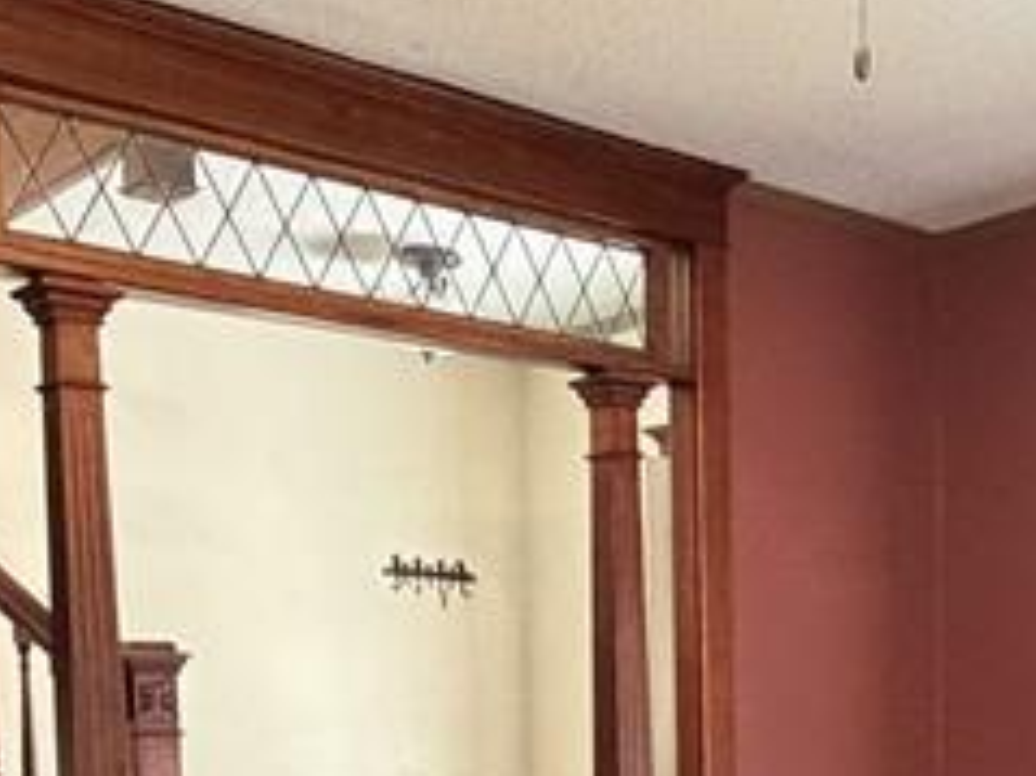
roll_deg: +0.0
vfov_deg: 22.4
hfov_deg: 31.6
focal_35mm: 60
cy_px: 936
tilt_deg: -6.5
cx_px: 776
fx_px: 1795
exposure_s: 1/60
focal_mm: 2.22
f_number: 2.2
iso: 640
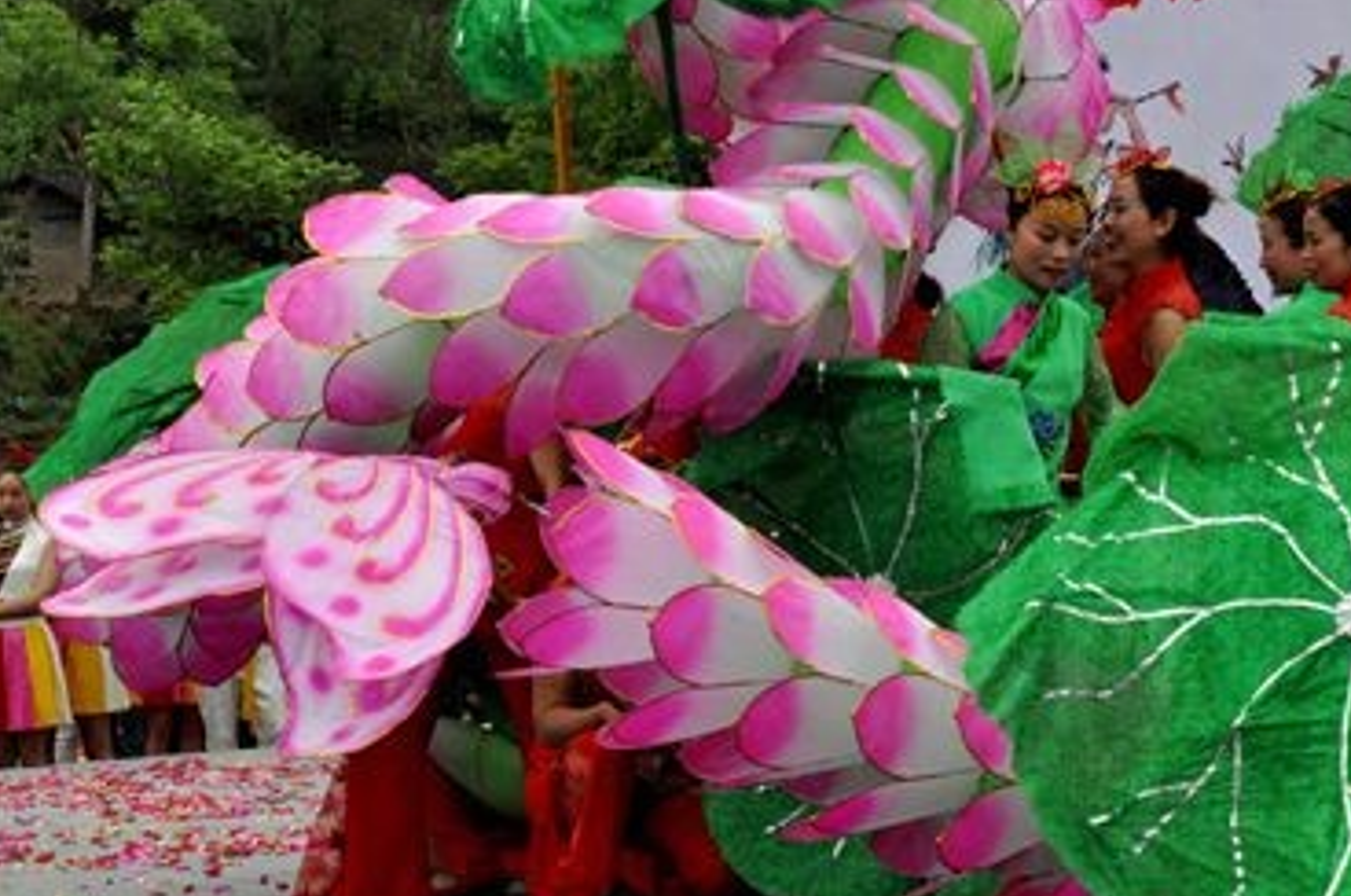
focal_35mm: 114
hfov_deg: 17.8
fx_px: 4274
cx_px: 1112
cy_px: 255
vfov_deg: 11.9
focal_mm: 35
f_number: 13
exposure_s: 1/640
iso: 1250
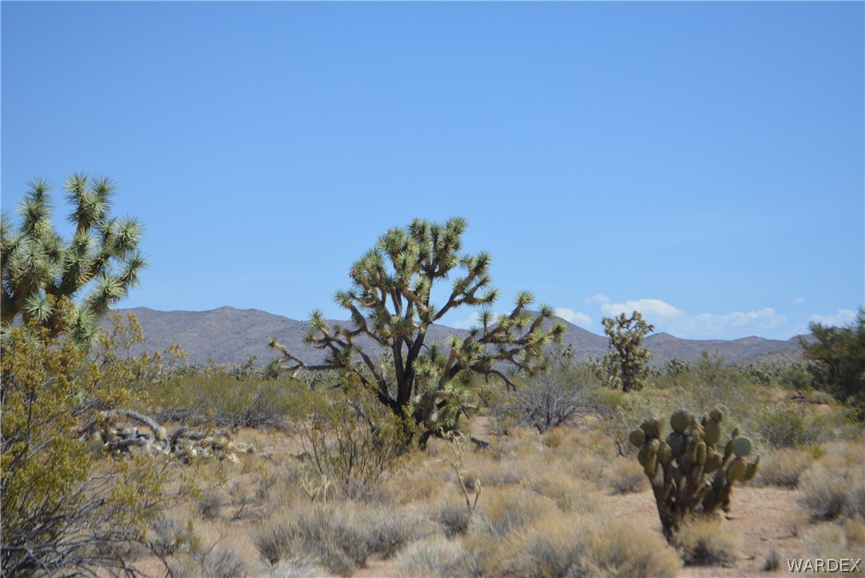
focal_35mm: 82
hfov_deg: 24.6
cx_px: 432
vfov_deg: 16.6
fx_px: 1983
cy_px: 289
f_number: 7.1
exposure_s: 1/1600
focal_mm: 55
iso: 400
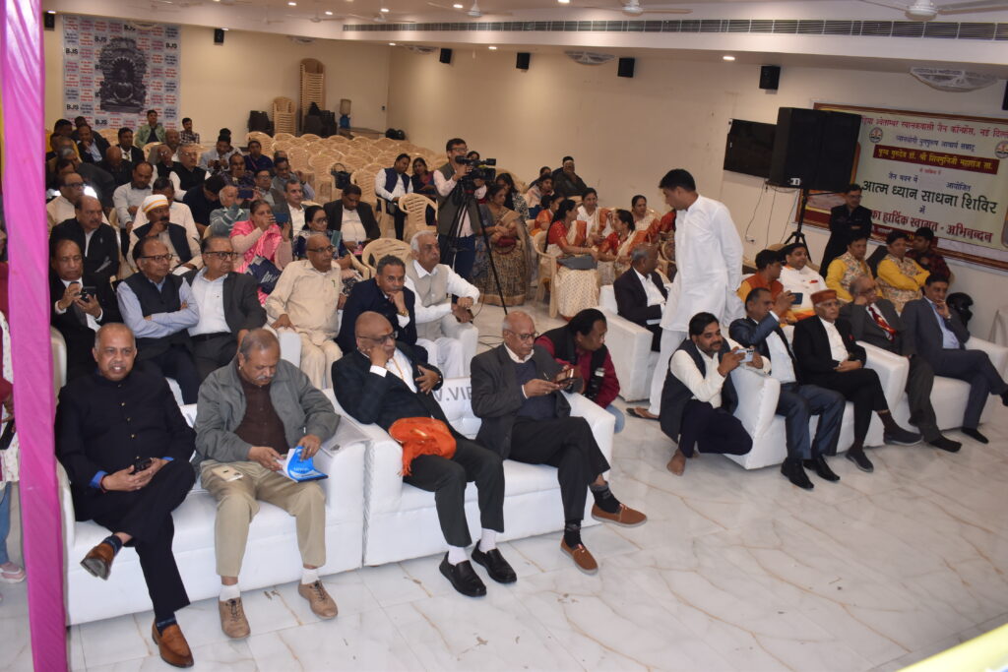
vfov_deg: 43.6
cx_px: 504
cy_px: 336
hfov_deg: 61.9
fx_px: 840
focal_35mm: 30
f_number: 4.5
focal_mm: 20
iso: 640
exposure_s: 1/160
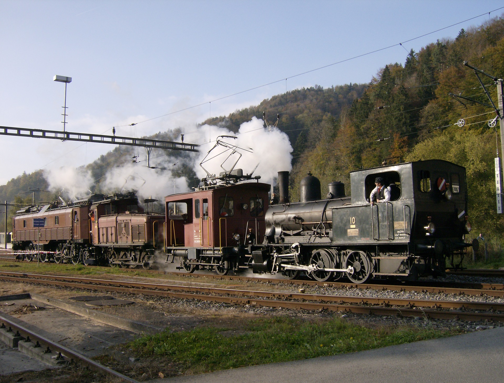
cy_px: 192
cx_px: 252
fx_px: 527
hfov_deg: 51.1
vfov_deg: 40.0
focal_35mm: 36
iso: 100
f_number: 4.7
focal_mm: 6
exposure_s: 1/408
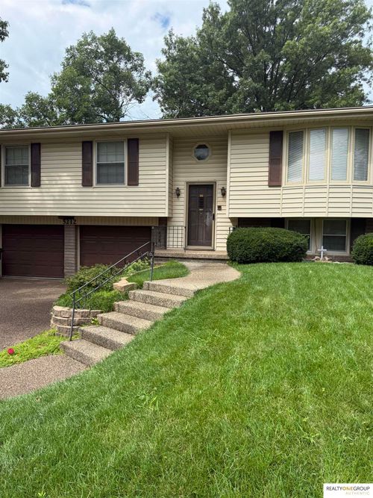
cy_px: 249
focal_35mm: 24
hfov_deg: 56.8
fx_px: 345
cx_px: 186
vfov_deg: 71.6
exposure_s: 1/2907
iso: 100
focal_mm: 6.76
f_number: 1.78
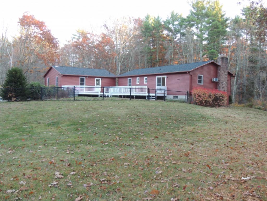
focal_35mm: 33
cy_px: 100
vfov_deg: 43.0
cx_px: 134
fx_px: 255
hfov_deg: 55.3
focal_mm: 5.8
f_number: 3.2
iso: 200
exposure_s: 1/50
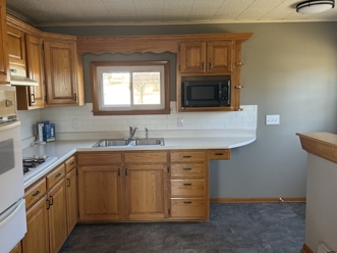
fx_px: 282
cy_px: 120
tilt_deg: -5.4
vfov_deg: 48.2
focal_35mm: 29
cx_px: 158
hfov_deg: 61.6
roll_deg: +1.5
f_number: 1.78
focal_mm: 6.76
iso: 200
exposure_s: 1/110
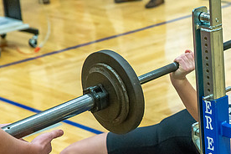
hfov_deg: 13.8
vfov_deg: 9.3
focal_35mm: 147
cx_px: 217
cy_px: 94
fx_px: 943
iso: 6400
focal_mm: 70
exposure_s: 1/400
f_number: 5
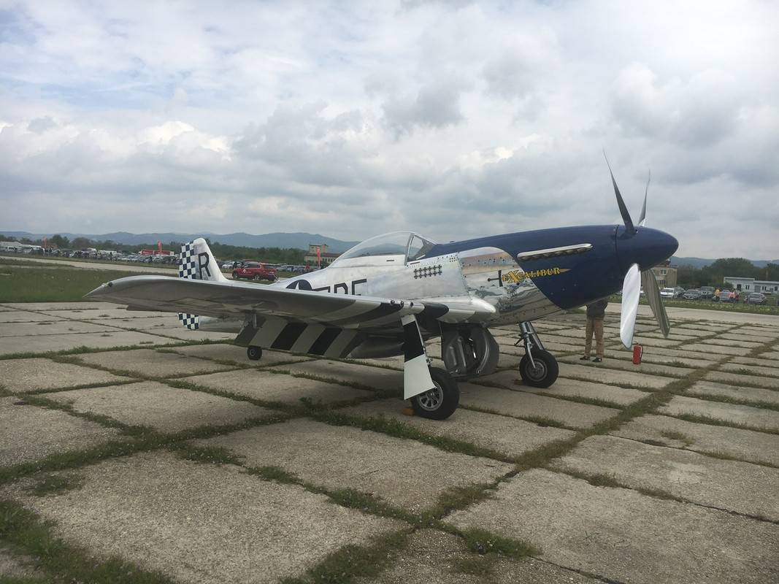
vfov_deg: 48.2
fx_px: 653
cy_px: 292
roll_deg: -3.5
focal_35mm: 29
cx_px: 390
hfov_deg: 61.7
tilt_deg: -1.2
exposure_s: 1/2198
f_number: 2.2
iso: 25
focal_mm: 4.15
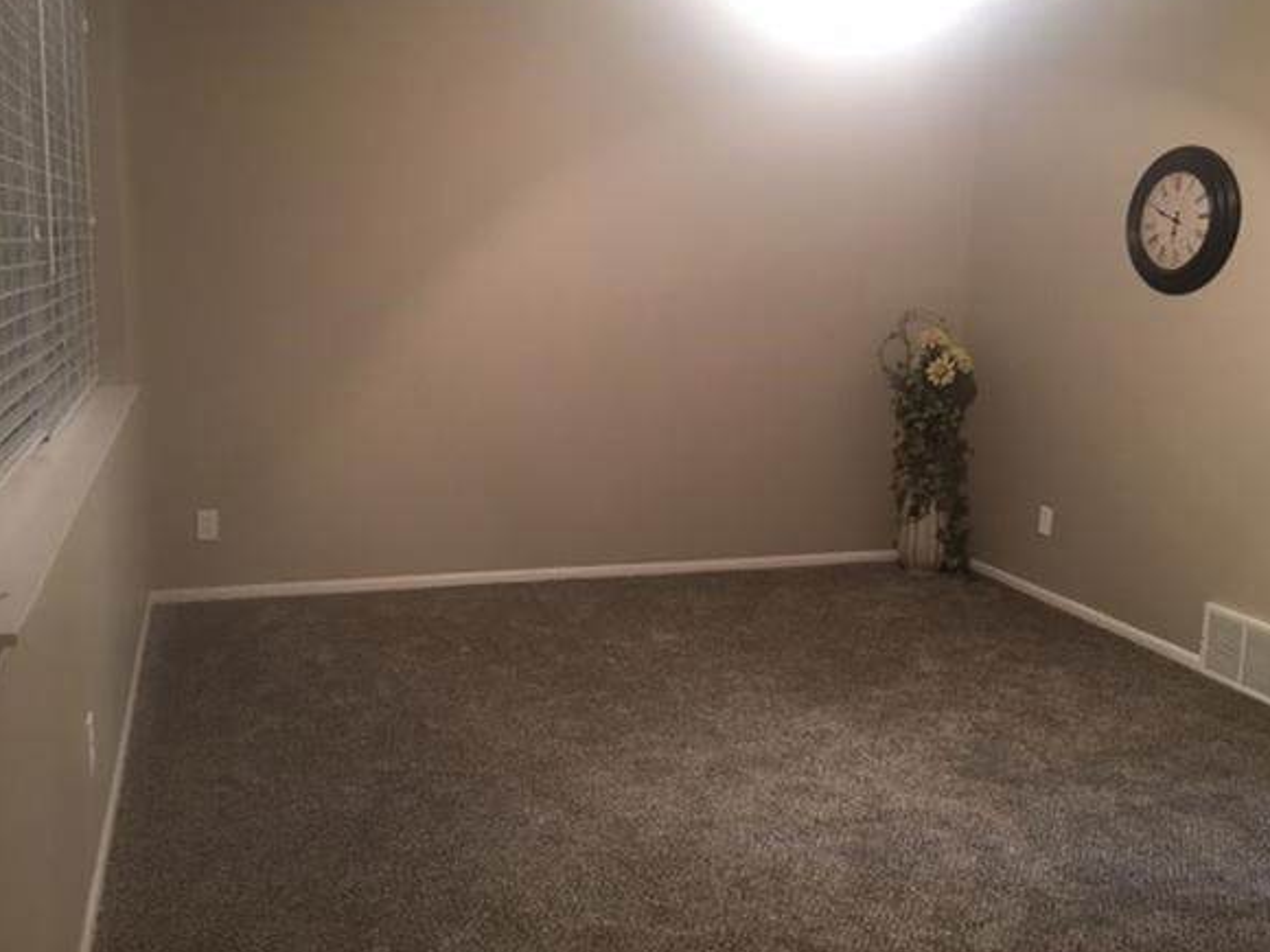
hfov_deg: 56.7
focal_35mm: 32
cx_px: 694
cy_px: 462
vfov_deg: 44.2
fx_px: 1174
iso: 64
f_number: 2.2
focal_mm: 4.15
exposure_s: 1/4
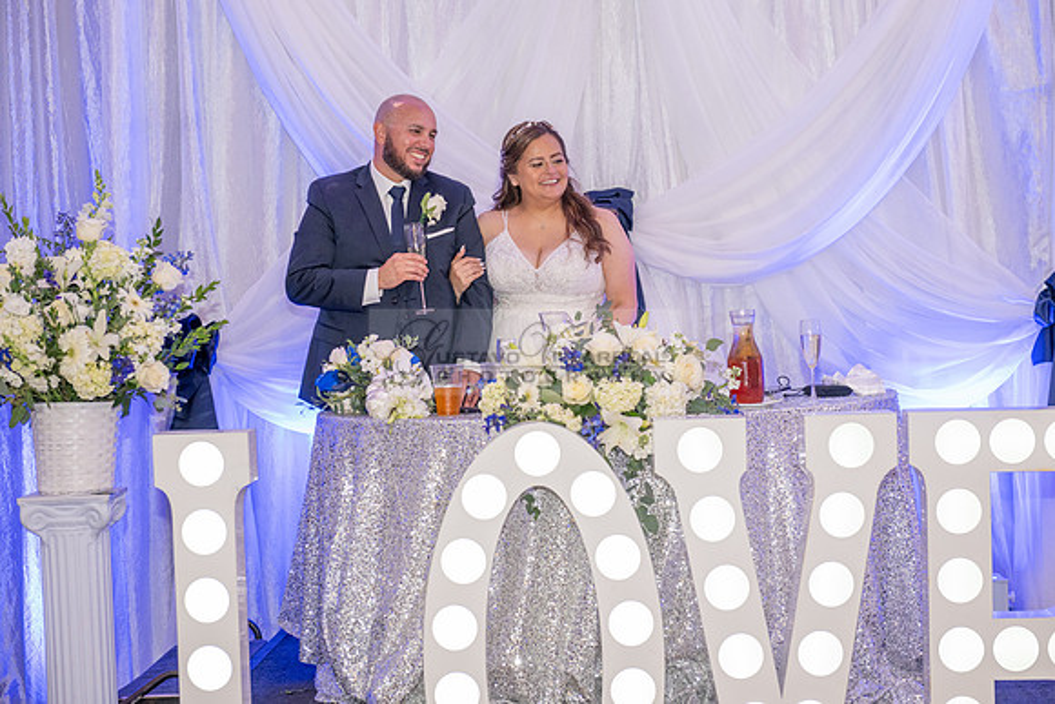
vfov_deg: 19.5
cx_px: 528
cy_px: 352
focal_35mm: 70
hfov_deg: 28.8
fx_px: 2052
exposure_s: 1/200
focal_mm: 70
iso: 1600
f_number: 4
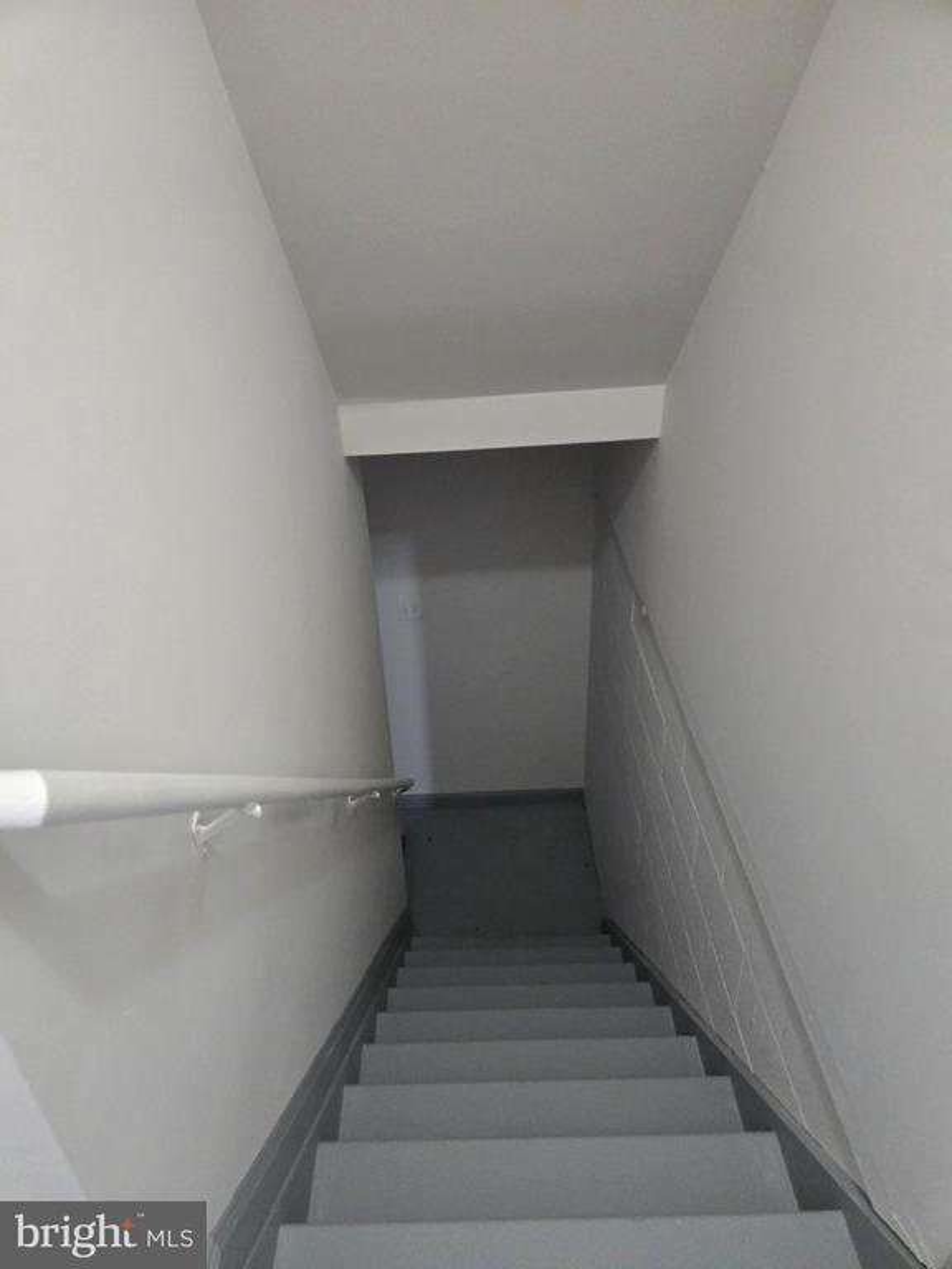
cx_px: 476
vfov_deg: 73.9
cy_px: 634
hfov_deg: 58.9
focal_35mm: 23
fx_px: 843
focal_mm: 5.4
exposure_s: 1/60
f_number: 1.8
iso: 640
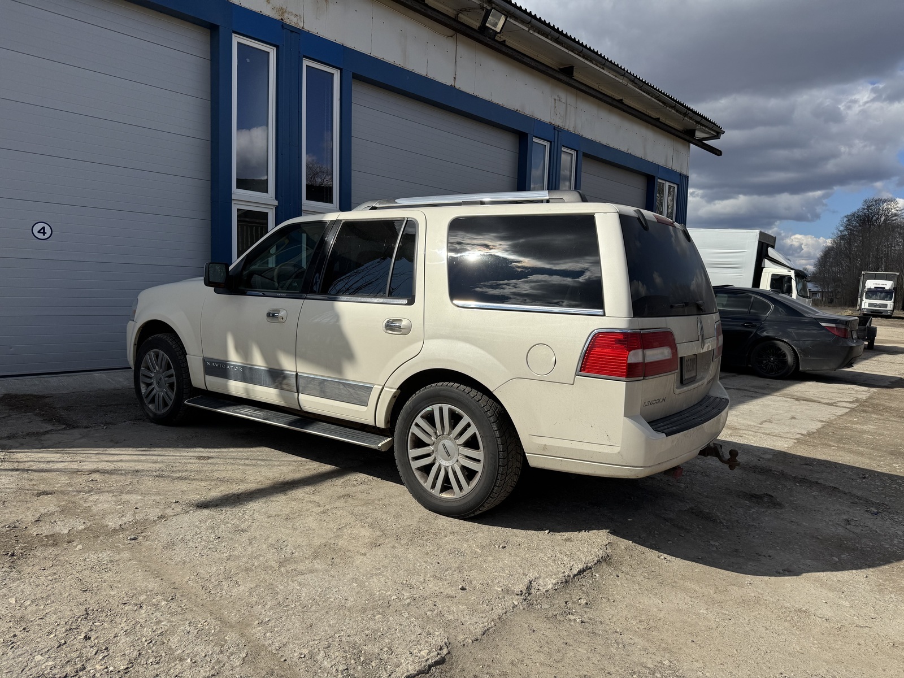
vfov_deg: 56.8
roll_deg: -1.0
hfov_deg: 71.6
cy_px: 339
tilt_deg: -3.2
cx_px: 452
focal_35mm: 24
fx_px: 627
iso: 80
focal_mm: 6.76
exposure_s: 1/7937
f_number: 1.78
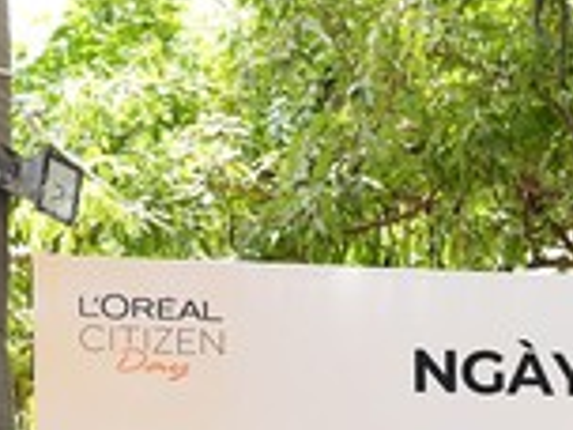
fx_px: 1655
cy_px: 781
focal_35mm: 100
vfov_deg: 13.3
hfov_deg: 16.6
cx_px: 1010
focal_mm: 24
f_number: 5.6
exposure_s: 1/160
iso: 320
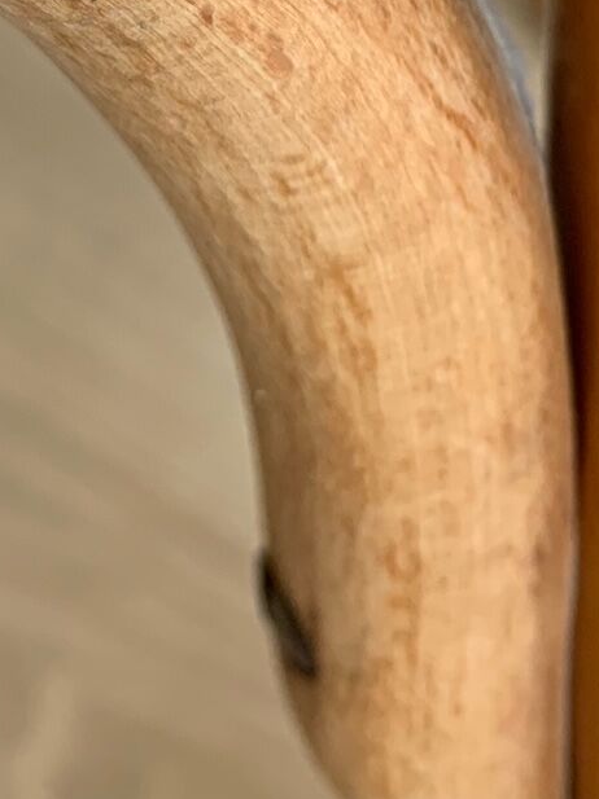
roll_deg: +7.7
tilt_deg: -33.2
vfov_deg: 19.2
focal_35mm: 85
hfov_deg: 16.8
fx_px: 1963
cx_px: -67
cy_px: -501
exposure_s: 1/121
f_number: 1.8
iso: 64
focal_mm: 4.25
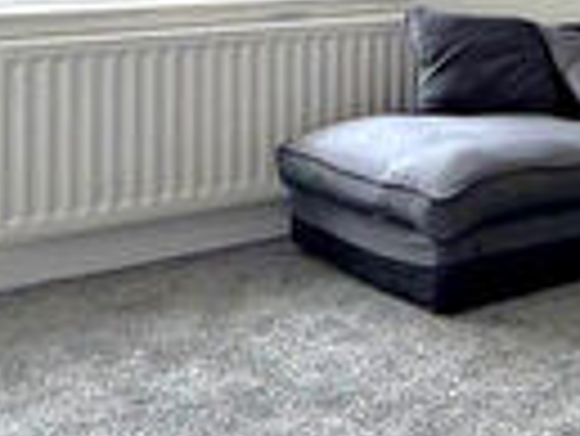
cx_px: 940
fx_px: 1275
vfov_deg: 18.4
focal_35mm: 76
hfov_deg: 20.6
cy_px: -88
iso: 200
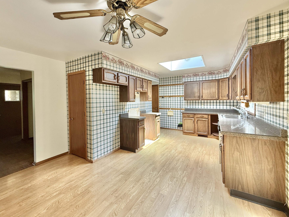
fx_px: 125
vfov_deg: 81.6
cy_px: 101
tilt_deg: -0.5
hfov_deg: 98.1
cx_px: 139
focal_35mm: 15
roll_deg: +0.1
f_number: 2.2
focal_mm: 2.22
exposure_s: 1/99
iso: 125
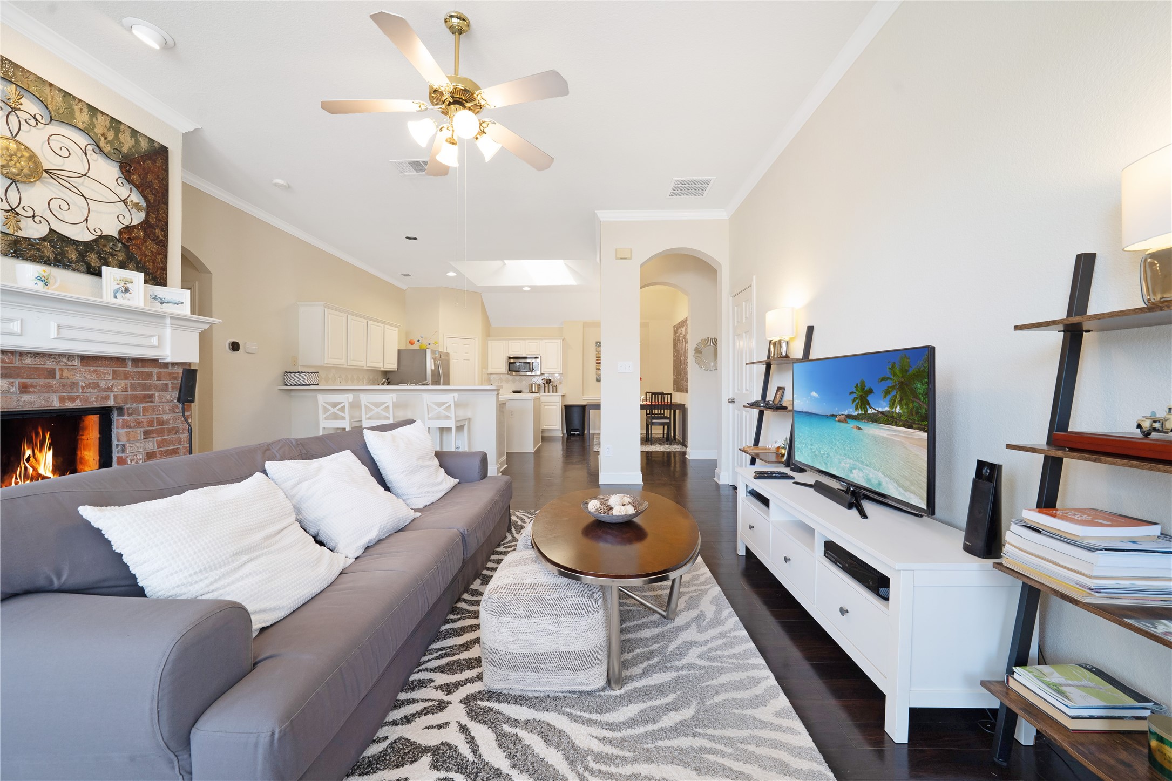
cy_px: 390
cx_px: 586
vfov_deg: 90.0
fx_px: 391
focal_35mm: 12
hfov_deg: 112.6
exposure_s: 1/13
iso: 500
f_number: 9
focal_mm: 12
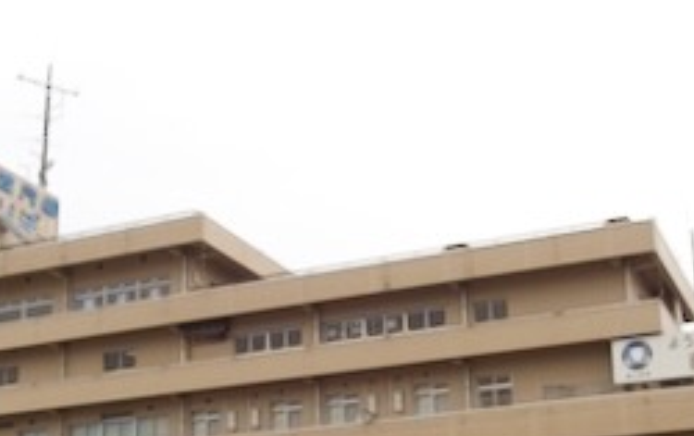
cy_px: 378
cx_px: 325
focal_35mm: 65
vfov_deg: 19.8
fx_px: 1231
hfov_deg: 31.5
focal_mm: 5.79
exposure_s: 1/160
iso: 100
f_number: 3.2
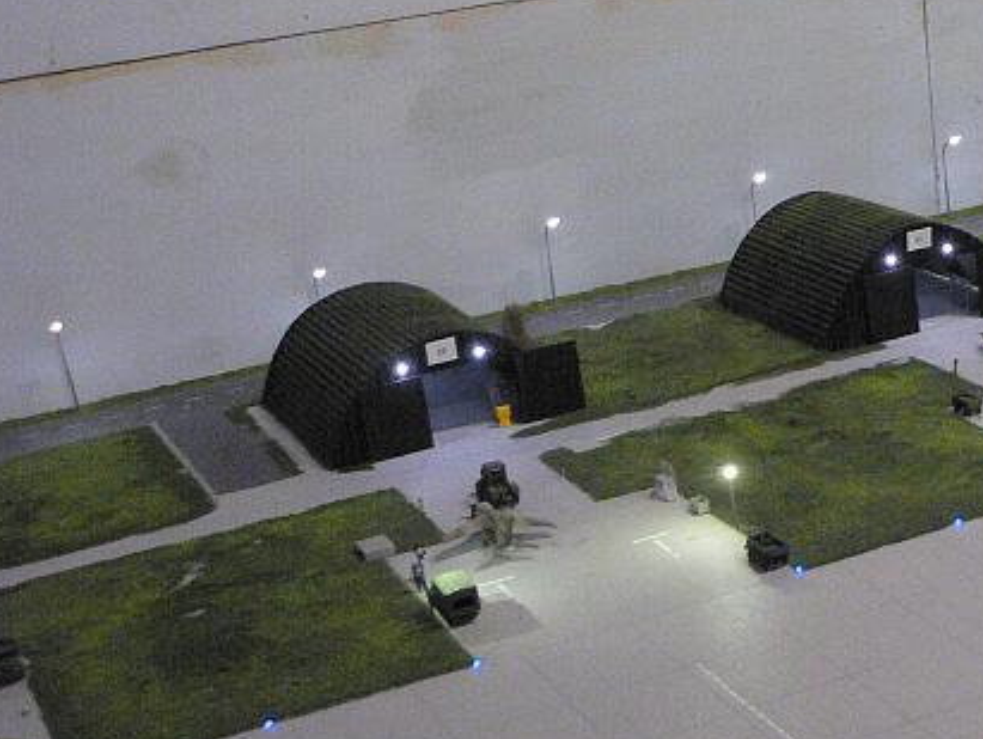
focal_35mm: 70
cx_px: 940
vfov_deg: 21.0
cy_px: 263
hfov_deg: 26.5
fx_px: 1990
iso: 400
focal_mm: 6
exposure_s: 1/30
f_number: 2.8
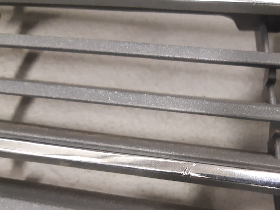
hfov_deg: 38.3
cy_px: 147
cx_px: 195
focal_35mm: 49
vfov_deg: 29.4
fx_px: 396
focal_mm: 3.93
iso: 200
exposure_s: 1/25
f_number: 1.7
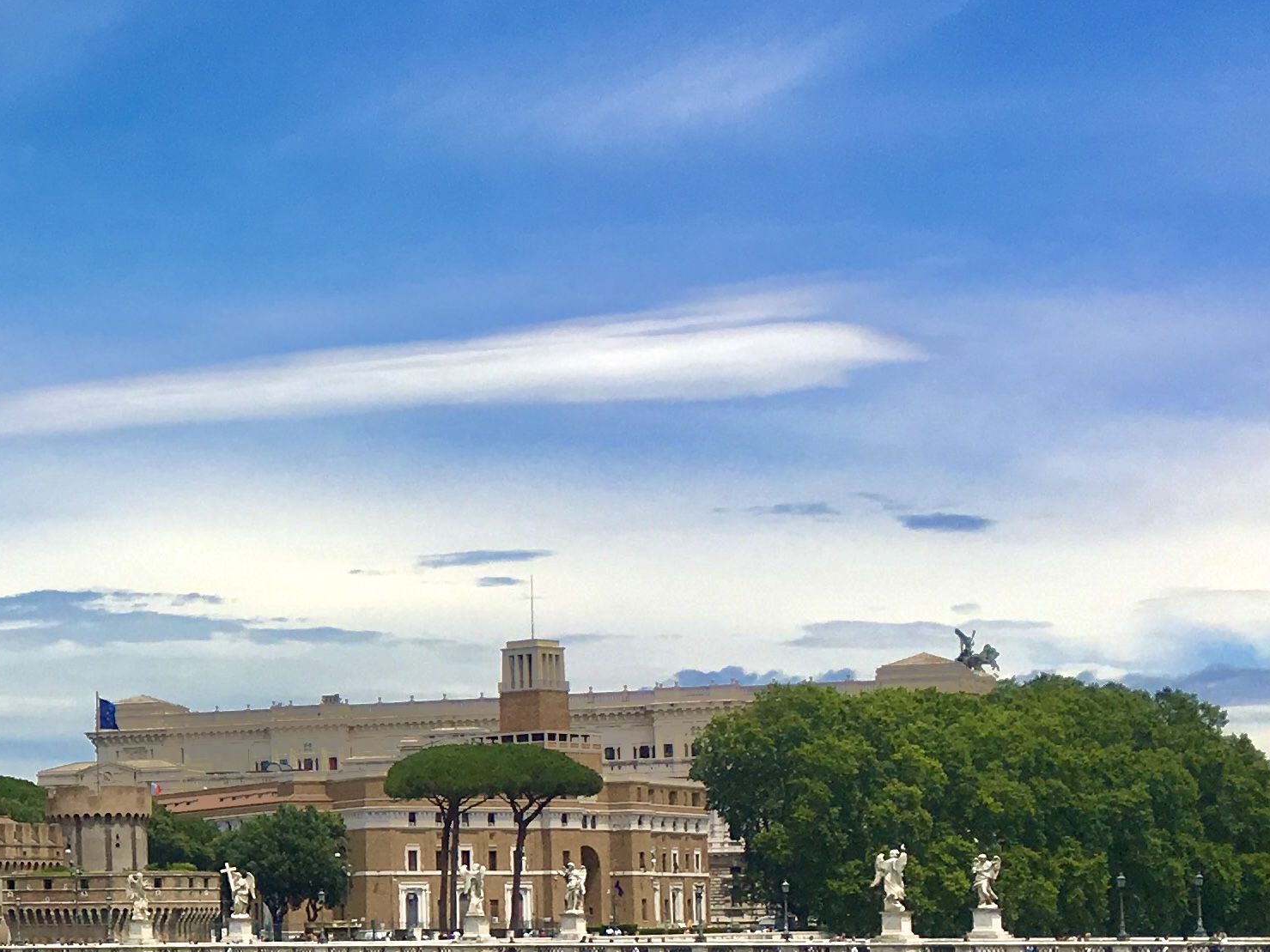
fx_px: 2201
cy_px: 488
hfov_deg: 31.3
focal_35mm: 60
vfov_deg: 24.4
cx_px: 250
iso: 25
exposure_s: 1/2564
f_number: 2.2
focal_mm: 4.15
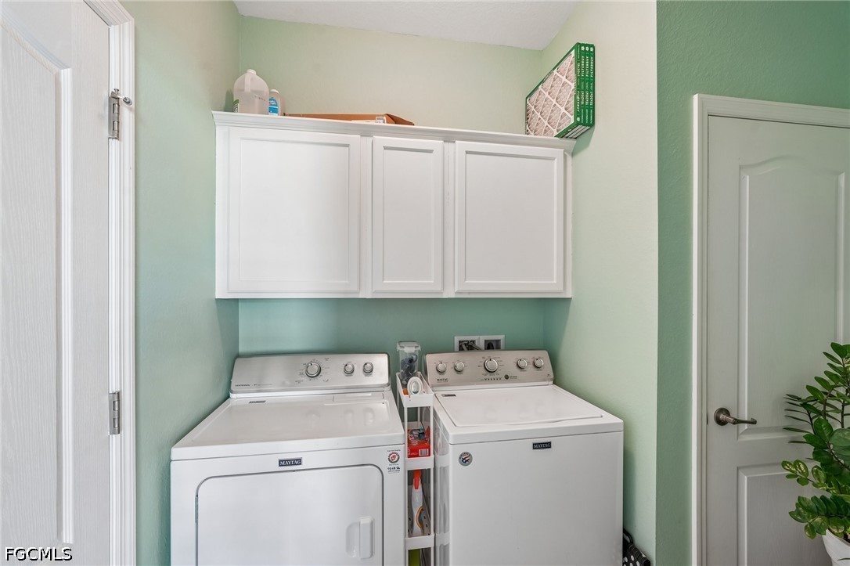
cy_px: 283
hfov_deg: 95.0
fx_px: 389
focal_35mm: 16
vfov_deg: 72.0
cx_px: 425
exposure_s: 1/5
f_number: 8
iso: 400
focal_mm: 16.5
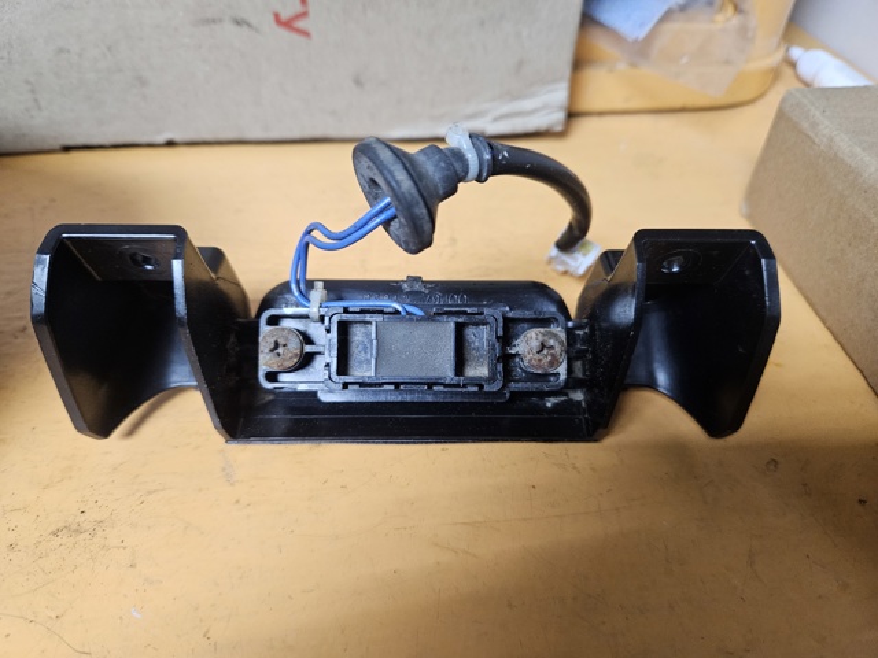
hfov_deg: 73.9
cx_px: 439
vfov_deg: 58.9
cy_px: 329
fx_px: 583
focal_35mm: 23
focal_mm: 5.4
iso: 500
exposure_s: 1/100
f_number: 1.8
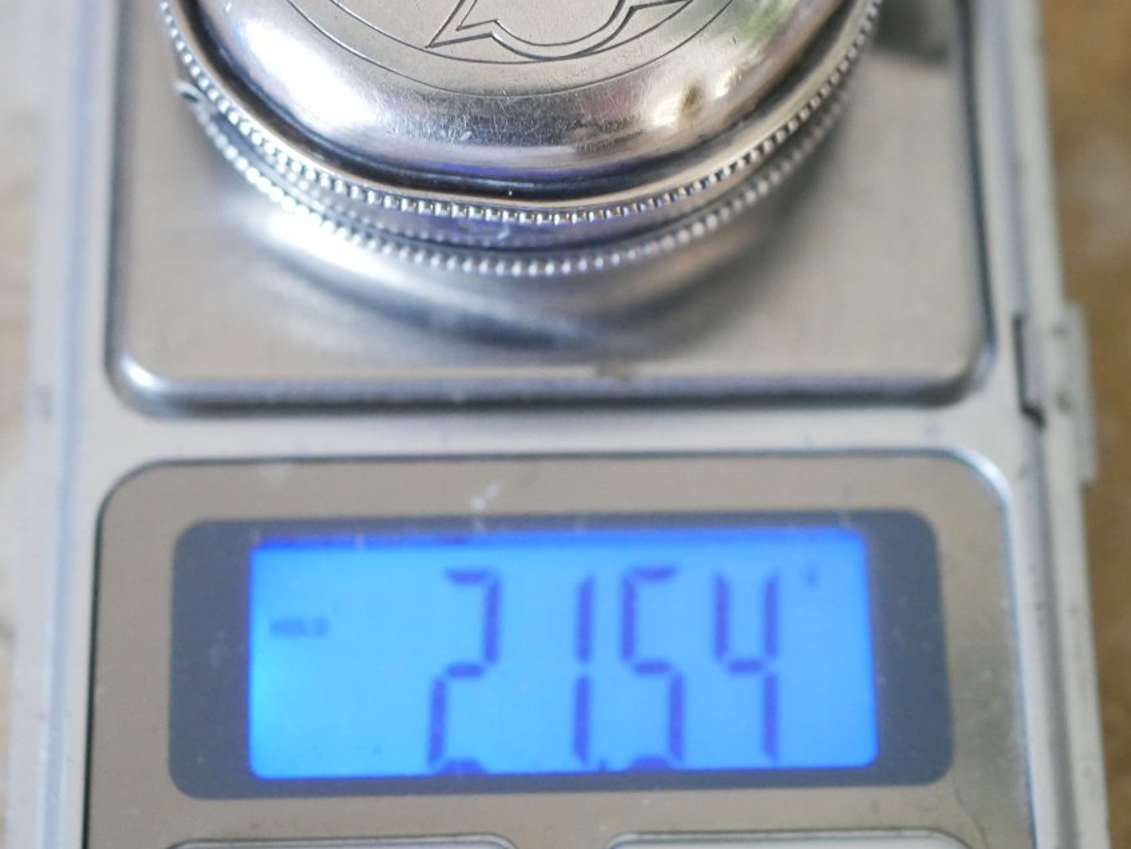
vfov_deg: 17.4
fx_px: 2778
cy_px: 346
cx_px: 534
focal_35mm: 85
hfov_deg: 23.0
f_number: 3.5
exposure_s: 1/60
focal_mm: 30
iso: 3200
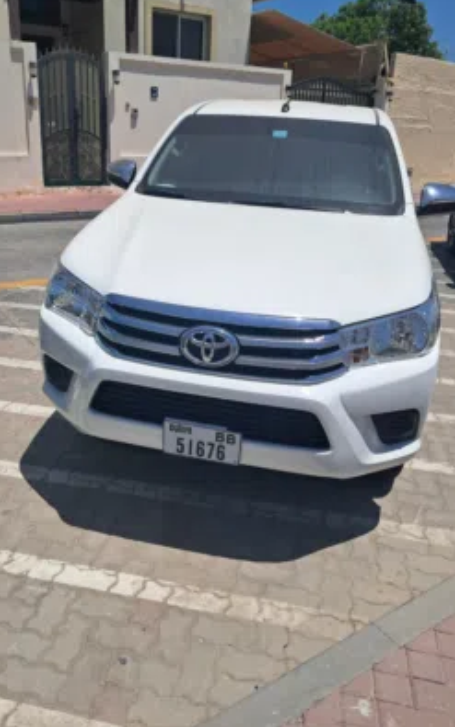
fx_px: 575
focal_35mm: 29
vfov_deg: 64.6
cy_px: 363
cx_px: 188
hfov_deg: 43.0
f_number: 1.8
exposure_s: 1/1626
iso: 50
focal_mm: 4
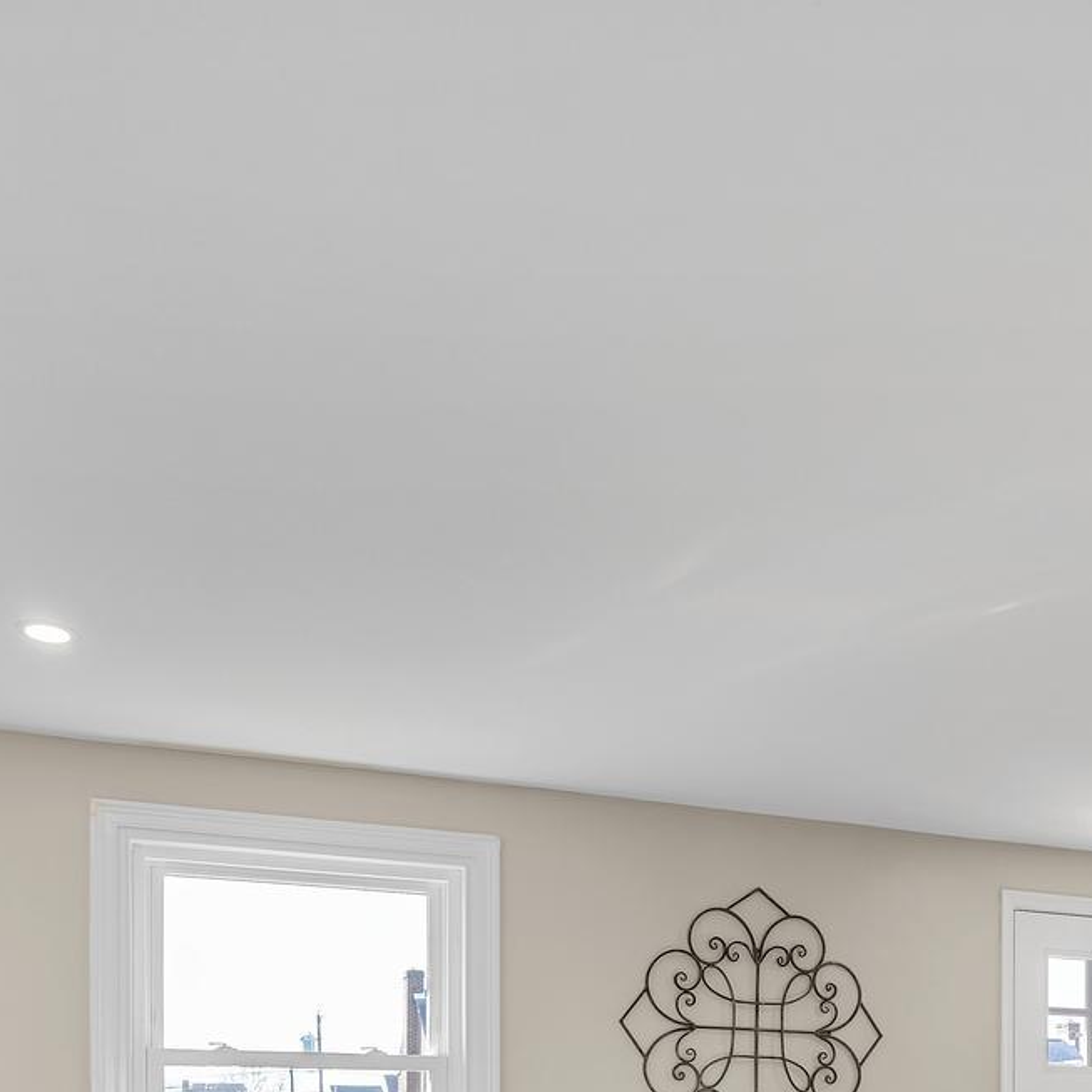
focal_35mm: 32
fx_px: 1142
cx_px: 634
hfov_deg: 50.9
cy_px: 1115
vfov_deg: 43.2
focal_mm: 12
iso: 200
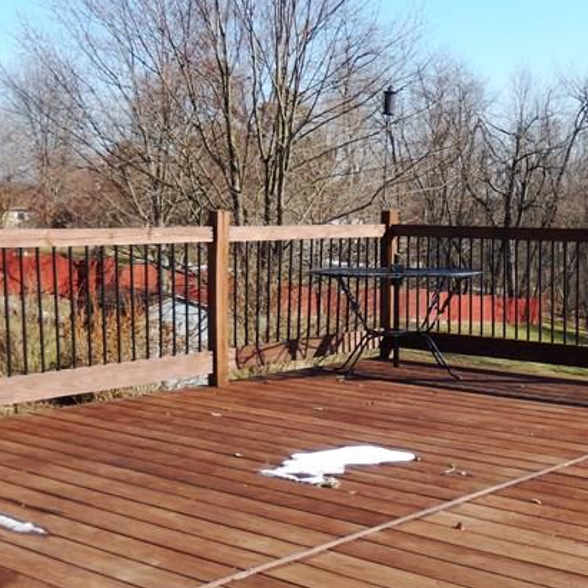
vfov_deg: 31.0
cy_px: 362
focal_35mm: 55
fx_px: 1057
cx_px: 474
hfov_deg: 30.3
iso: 125
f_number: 3.4
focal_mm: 4.5
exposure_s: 1/800
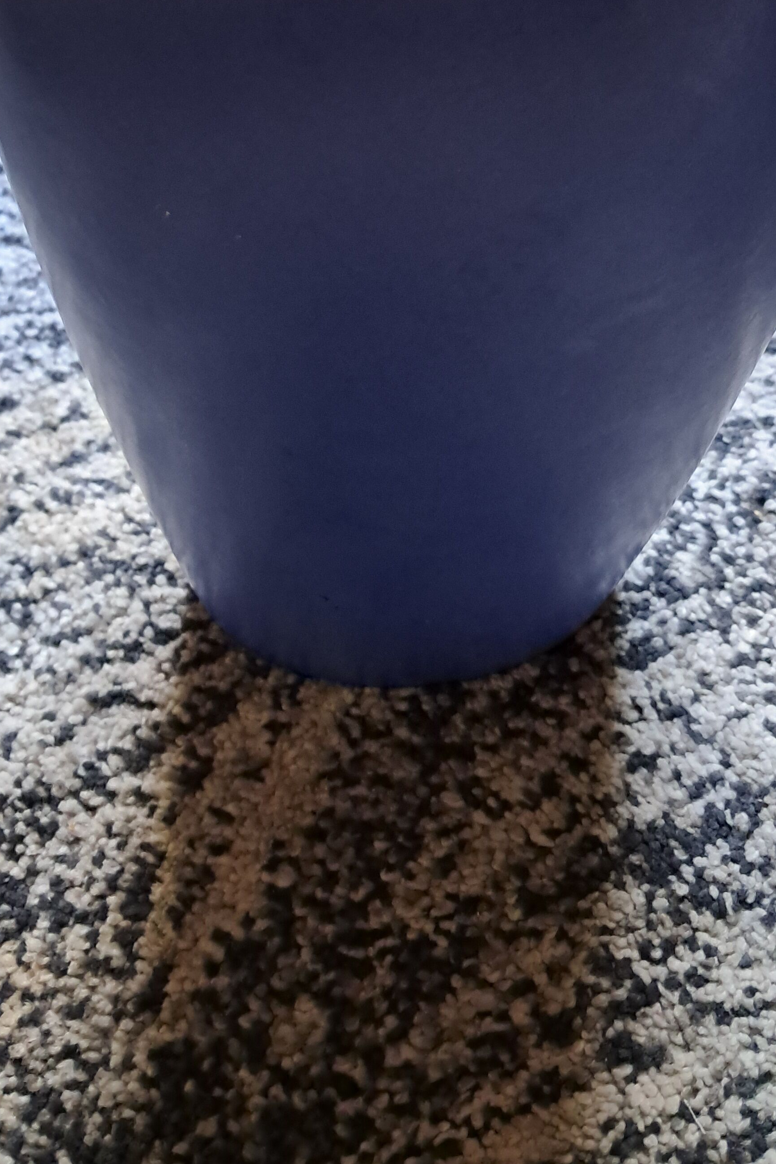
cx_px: 384
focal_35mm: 44
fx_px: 1423
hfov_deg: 30.5
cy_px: 264
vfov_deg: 42.8
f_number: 1.8
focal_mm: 4
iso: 800
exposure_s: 1/25
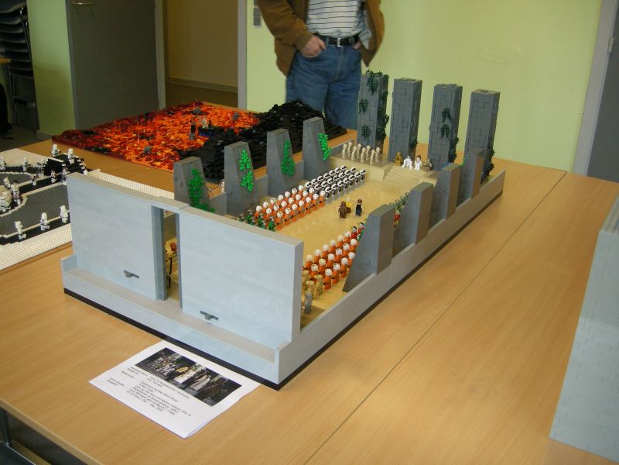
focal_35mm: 36
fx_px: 644
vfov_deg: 39.7
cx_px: 310
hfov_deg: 51.4
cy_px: 232
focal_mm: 7.5
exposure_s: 1/59.8
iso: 193
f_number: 2.7
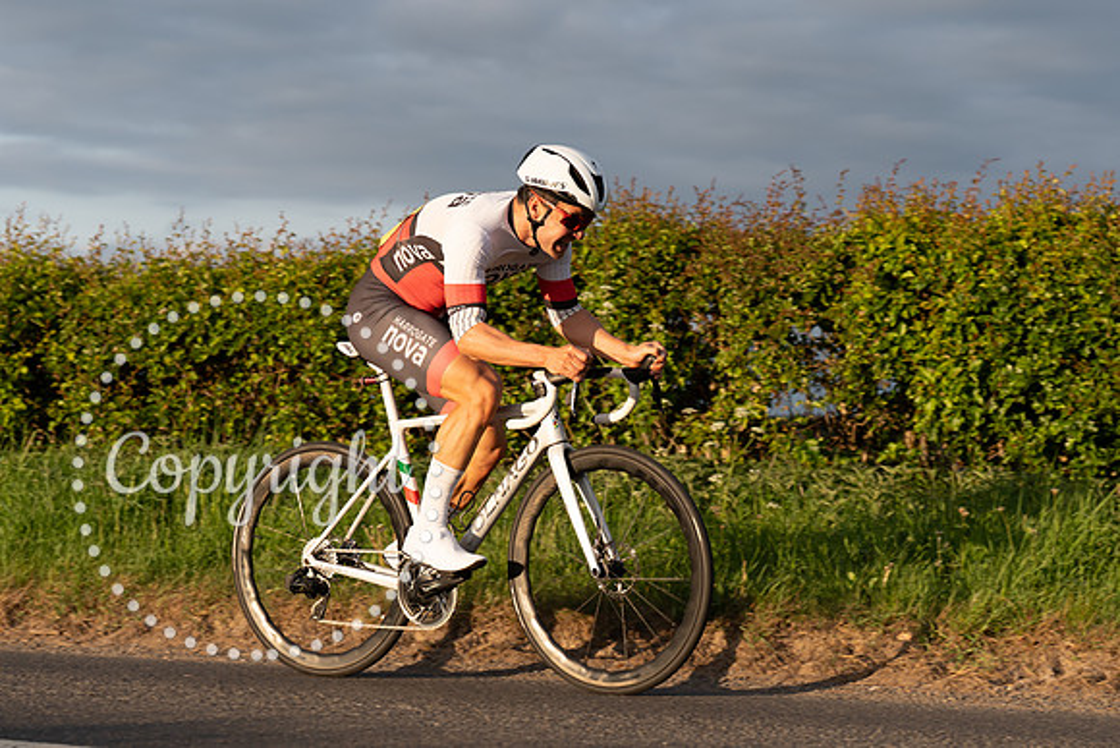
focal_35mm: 90
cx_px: 559
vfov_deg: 15.1
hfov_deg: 22.5
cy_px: 332
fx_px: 2810
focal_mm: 70
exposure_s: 1/1000
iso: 250
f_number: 4
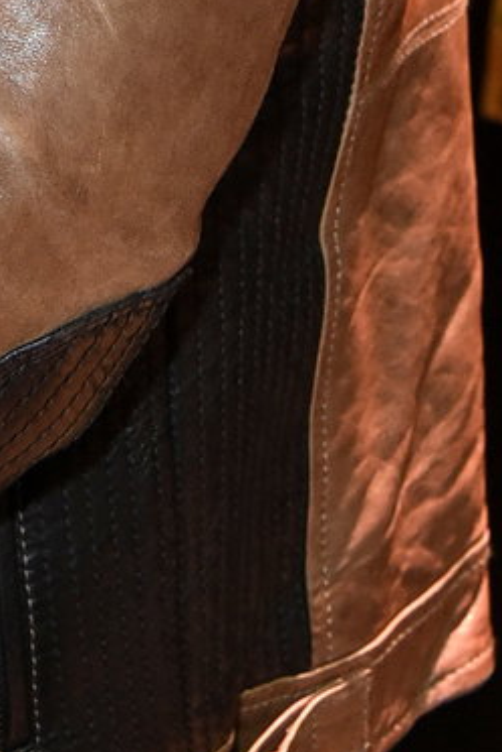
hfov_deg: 6.8
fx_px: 4033
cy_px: -405
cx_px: -601
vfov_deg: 10.3
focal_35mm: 193
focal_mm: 40
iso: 2500
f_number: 4.5
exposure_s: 1/30
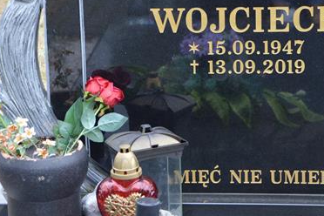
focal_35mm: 129
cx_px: 184
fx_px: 1161
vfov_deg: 10.6
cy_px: 54
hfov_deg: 15.9
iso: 400
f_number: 5
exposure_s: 1/100
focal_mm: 50
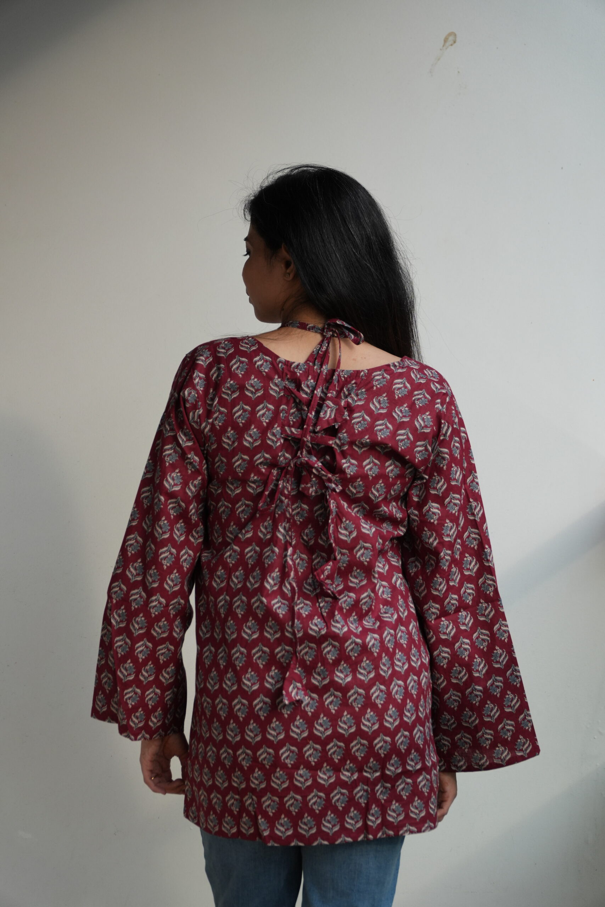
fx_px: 2571
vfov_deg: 20.0
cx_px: 302
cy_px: 454
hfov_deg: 13.4
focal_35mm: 102
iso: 400
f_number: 4
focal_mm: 68
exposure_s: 1/1000
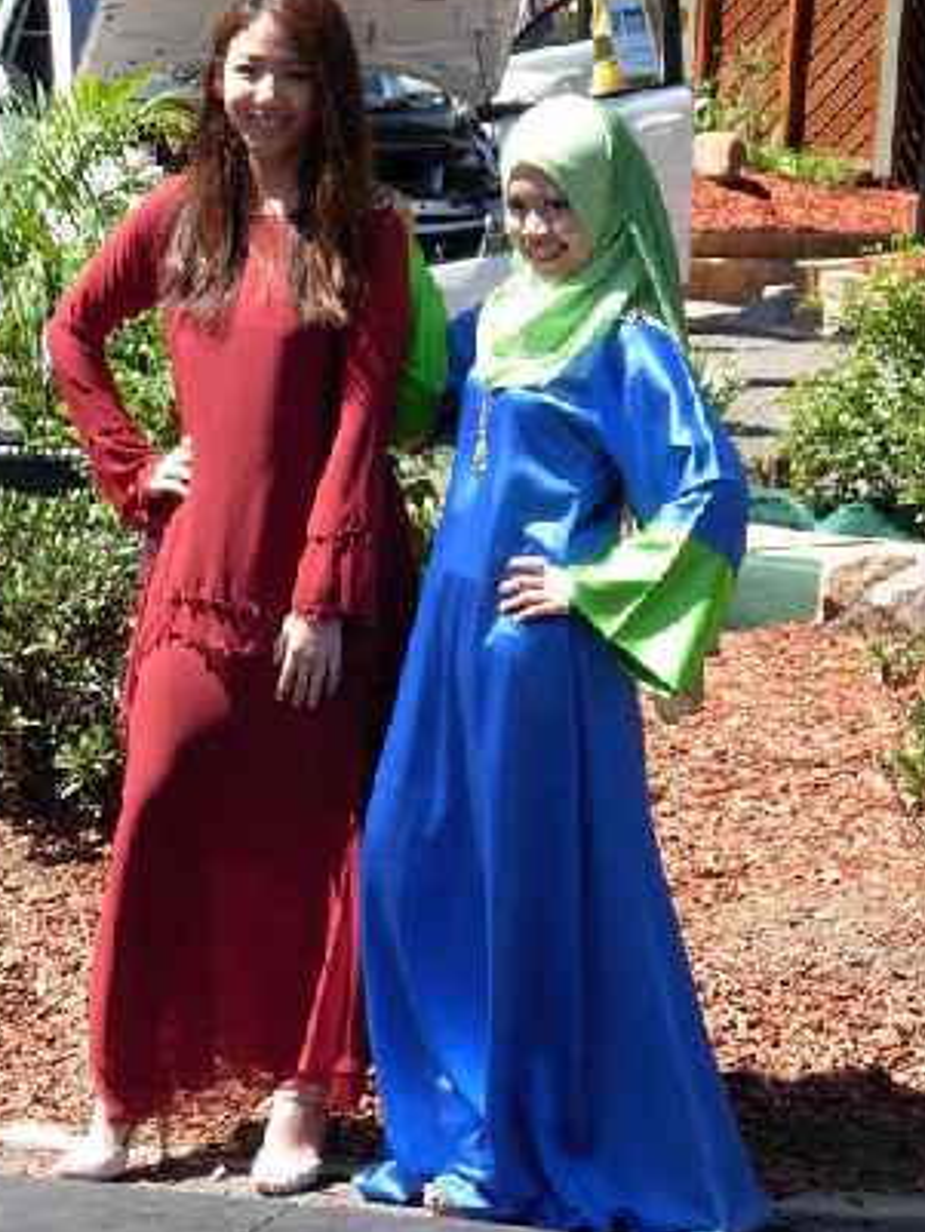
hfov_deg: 10.2
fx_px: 5199
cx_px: 409
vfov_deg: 13.5
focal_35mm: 146
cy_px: 602
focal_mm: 20.2
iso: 79
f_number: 4.3
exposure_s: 1/256
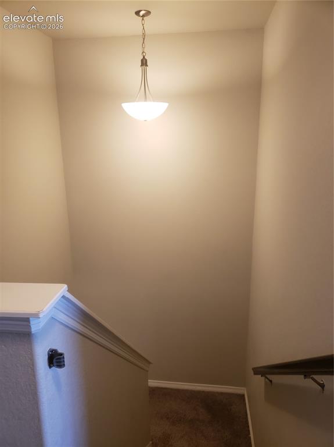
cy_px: 224
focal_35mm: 26
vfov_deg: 67.3
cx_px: 167
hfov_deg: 53.0
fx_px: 335
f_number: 1.5
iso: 200
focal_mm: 4.3
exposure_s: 1/60
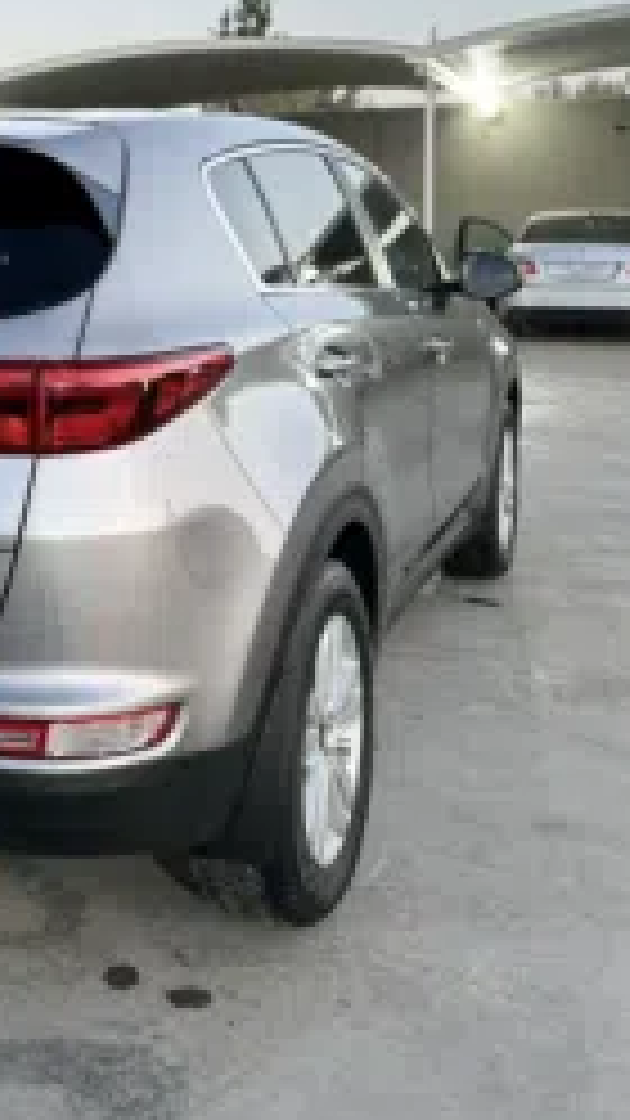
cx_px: 0
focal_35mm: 42
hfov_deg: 26.8
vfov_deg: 47.1
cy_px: 319
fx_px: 1248
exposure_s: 1/121
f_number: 1.78
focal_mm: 6.86
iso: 80
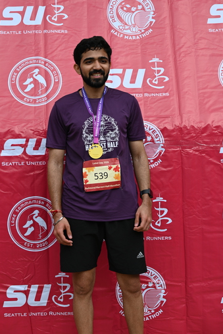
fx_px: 724
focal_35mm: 78
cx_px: 104
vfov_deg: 26.0
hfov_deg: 17.5
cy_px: 156
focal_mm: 72
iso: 160
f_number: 6
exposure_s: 1/250
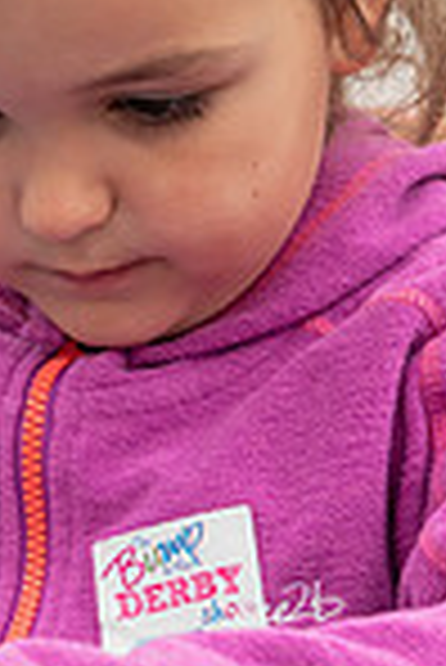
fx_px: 3726
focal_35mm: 201
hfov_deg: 6.8
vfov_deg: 10.2
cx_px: 50
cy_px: 310
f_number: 6.3
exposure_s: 1/160
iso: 400
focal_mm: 66
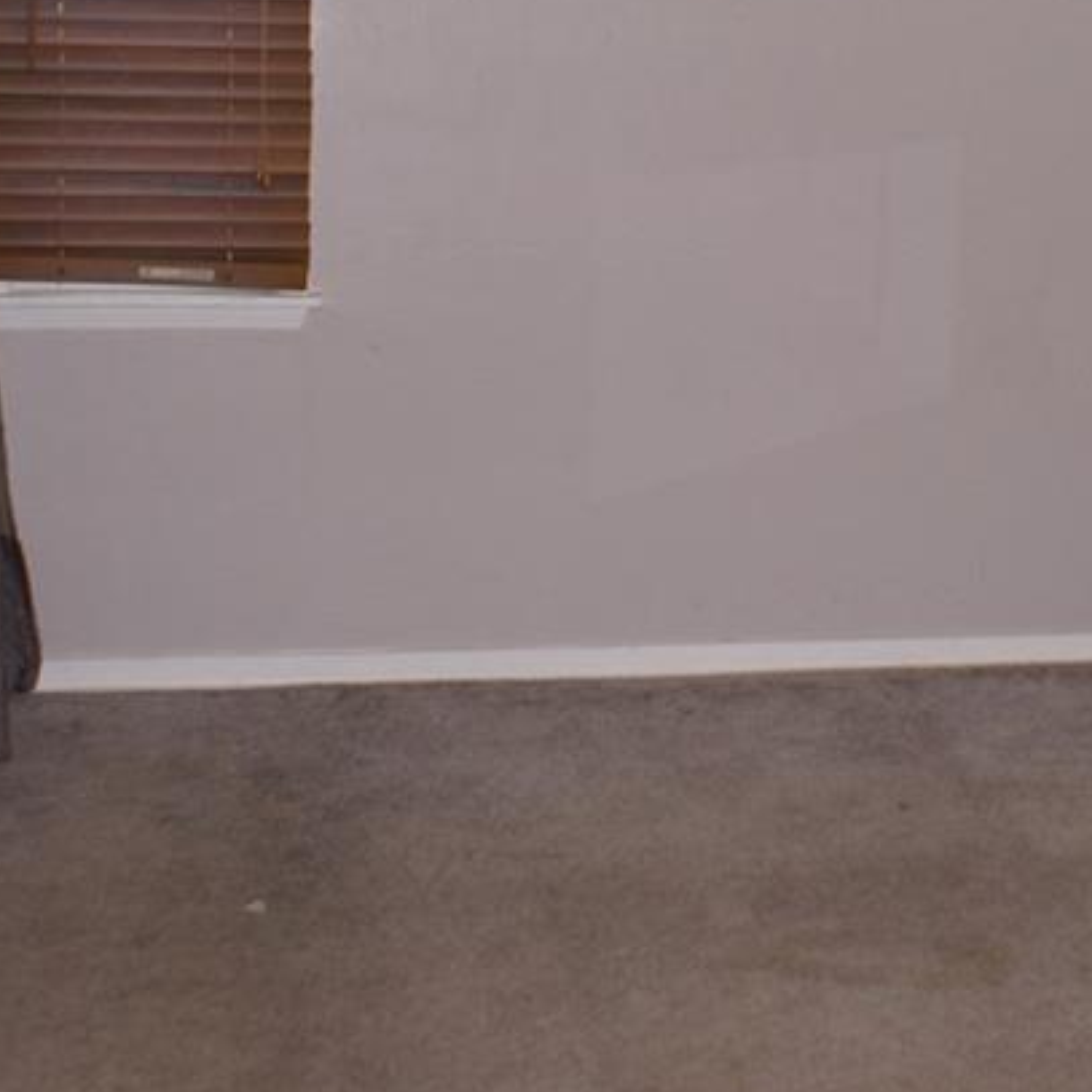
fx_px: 2748
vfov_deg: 22.1
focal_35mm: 77
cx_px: 859
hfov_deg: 22.2
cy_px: 190
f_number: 5.6
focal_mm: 24
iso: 400
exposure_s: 1/60
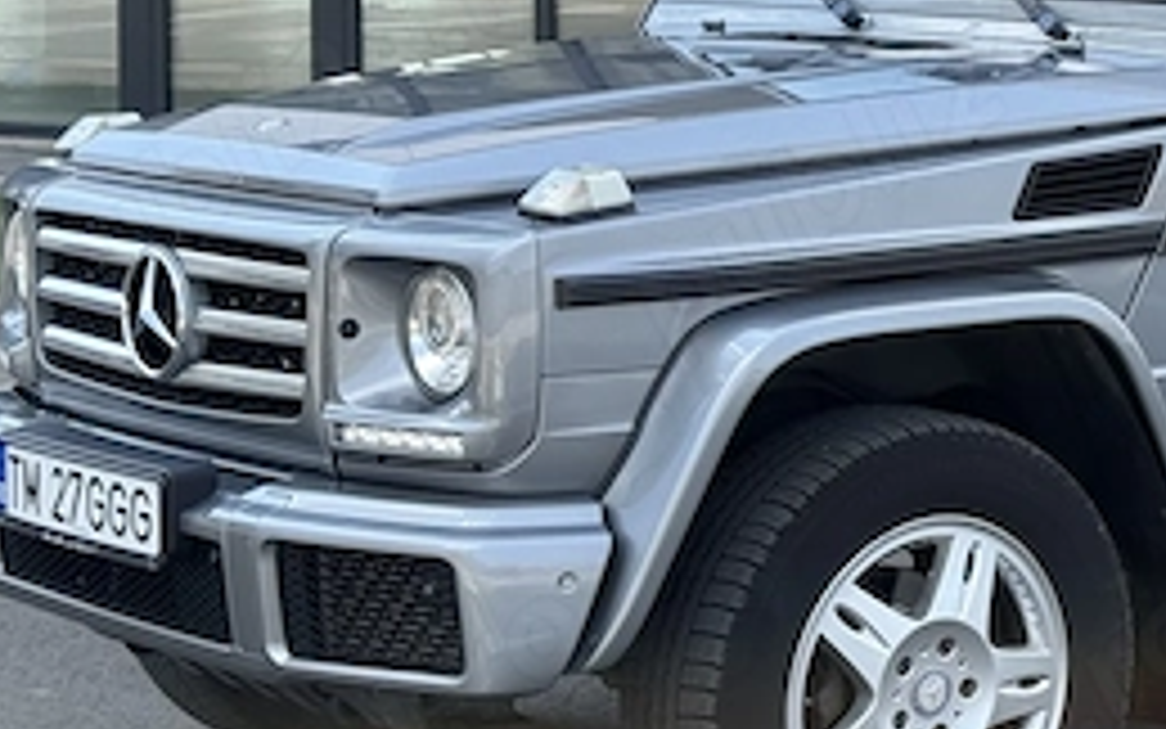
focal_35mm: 118
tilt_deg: -3.9
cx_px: 1238
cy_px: 171
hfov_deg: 17.2
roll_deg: -0.7
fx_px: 3751
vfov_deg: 11.1
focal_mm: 6.76
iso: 64
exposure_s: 1/1377
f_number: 1.78
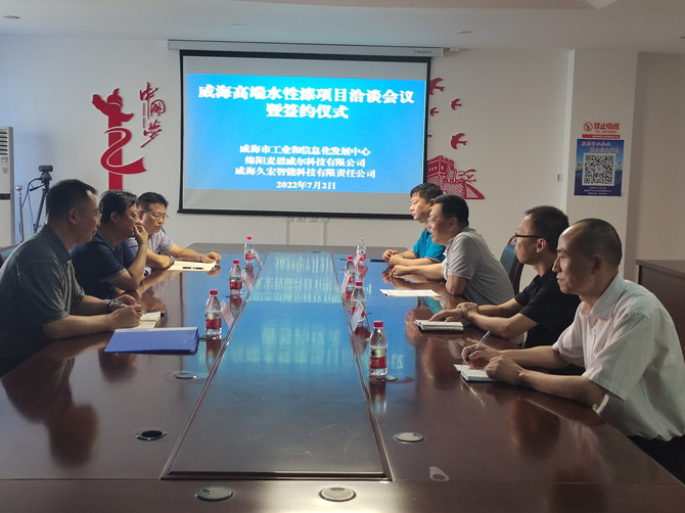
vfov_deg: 34.3
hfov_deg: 44.8
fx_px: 831
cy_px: 256
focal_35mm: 42
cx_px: 342
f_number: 1.9
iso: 1241
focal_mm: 5.52
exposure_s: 1/100
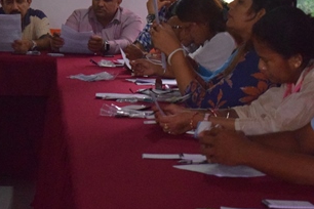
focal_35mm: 157
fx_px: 1369
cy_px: 29
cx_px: 2
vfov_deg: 8.7
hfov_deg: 12.9
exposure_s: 1/50
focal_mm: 50
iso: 6400
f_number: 5.6
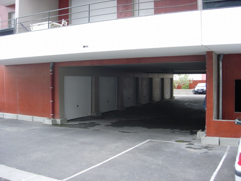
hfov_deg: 49.0
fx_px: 265
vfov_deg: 37.7
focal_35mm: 38
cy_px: 90
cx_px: 120
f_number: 2.8
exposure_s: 1/222
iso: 64
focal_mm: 7.8
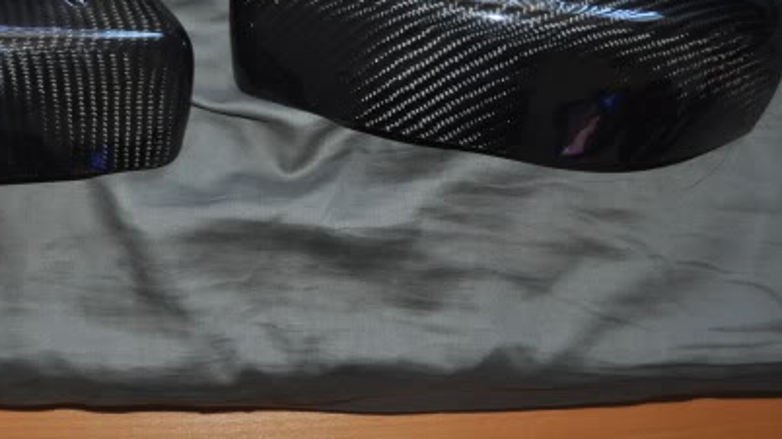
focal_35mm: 55
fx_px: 1140
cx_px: 195
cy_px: 92
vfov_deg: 21.6
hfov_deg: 36.9
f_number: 4
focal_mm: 22
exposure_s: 1/60
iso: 800
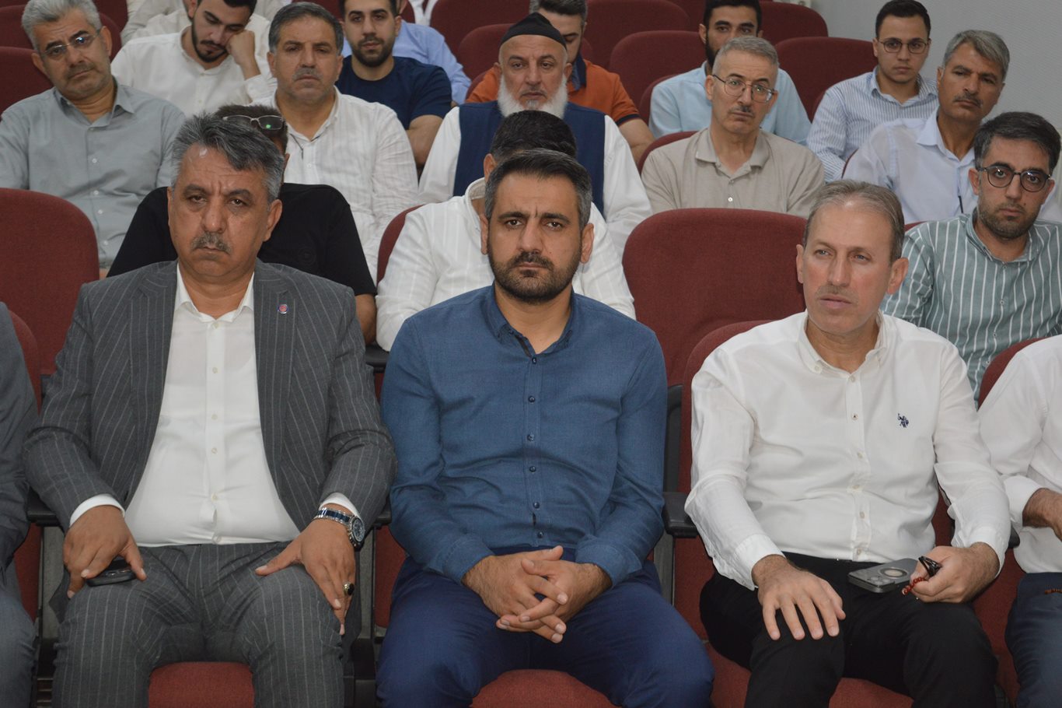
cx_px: 531
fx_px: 2433
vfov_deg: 16.5
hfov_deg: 24.6
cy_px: 354
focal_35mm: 82
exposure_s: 1/60
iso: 720
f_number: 5.6
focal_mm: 55
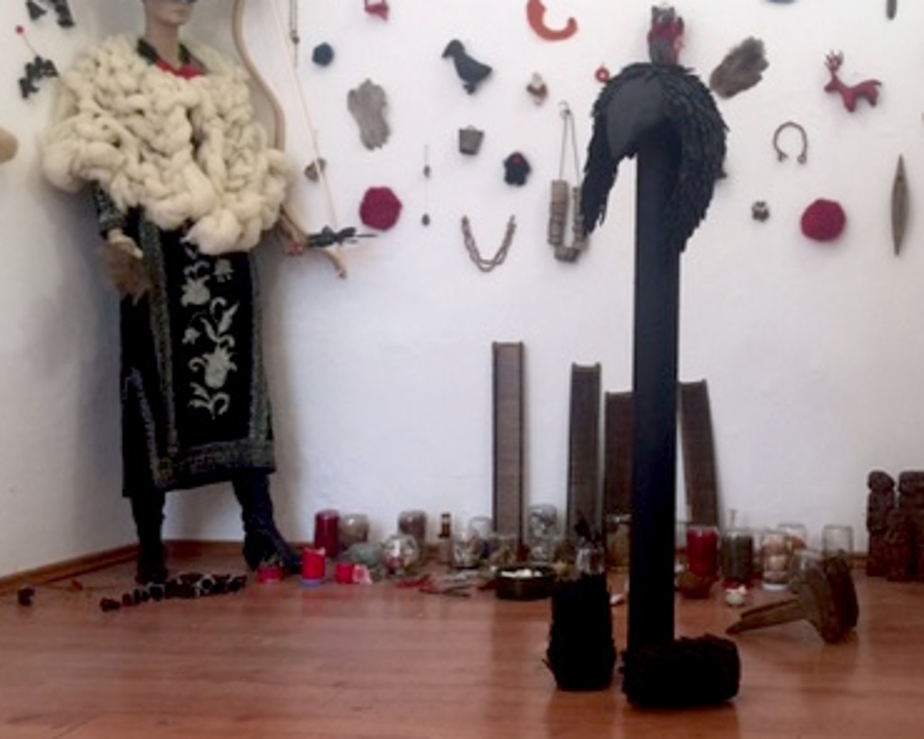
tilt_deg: +2.8
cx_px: 682
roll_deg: -0.2
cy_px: 245
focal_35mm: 49
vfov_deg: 30.6
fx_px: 1340
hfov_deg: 37.2
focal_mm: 4.15
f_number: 2.2
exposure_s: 1/33
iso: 40
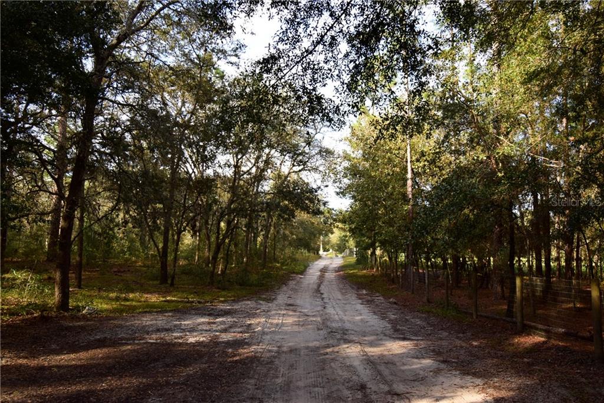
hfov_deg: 61.9
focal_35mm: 30
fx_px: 503
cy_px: 202
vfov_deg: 43.6
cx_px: 302
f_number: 9
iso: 400
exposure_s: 1/125
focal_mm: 20
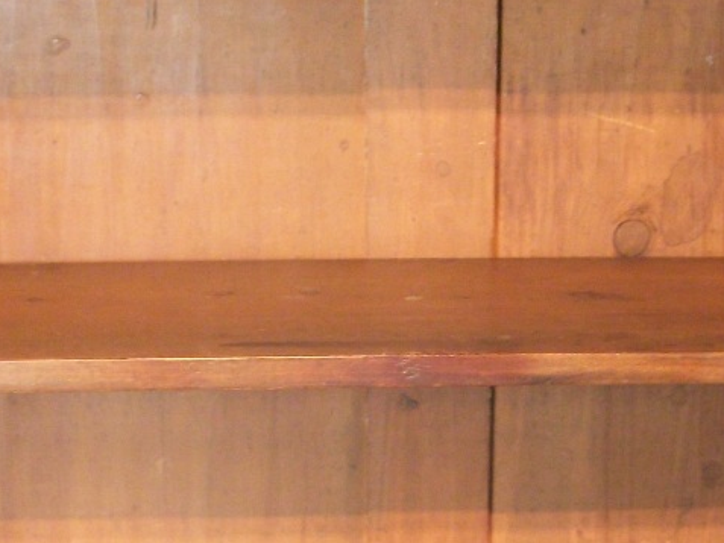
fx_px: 1632
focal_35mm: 78
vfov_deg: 18.7
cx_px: 434
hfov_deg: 25.0
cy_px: 461
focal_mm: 5.7
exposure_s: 1/12.3
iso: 320
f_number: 2.9
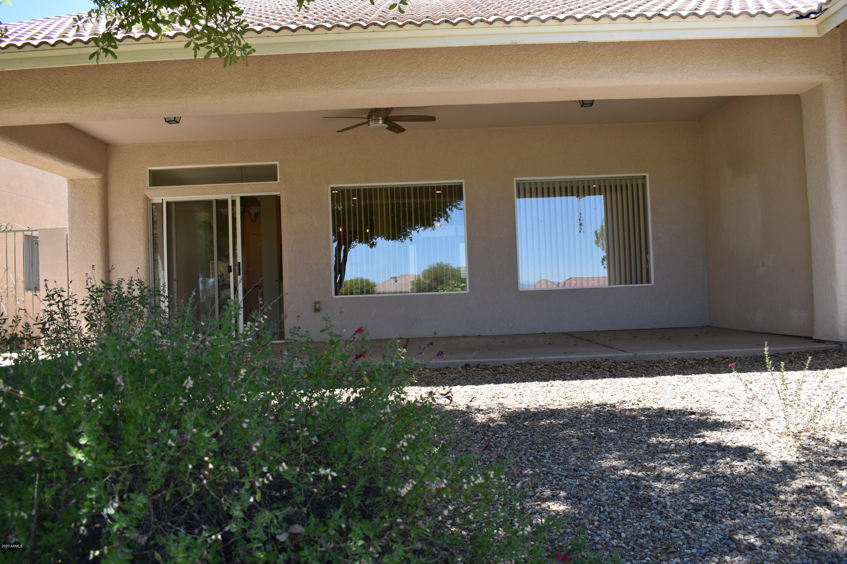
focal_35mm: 30
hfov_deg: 61.9
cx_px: 424
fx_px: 706
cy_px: 282
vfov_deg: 43.6
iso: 200
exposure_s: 1/250
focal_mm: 20
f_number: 6.3
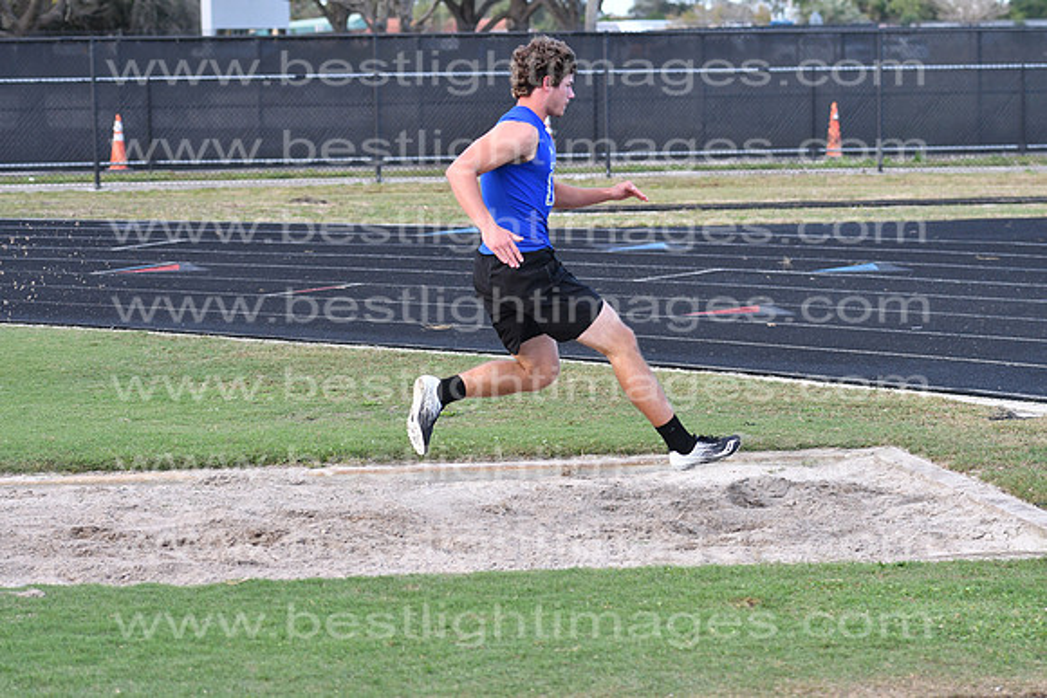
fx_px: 3054
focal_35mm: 105
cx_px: 524
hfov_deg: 19.5
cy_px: 349
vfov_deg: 13.0
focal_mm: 70
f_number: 4
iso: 1000
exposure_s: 1/2000
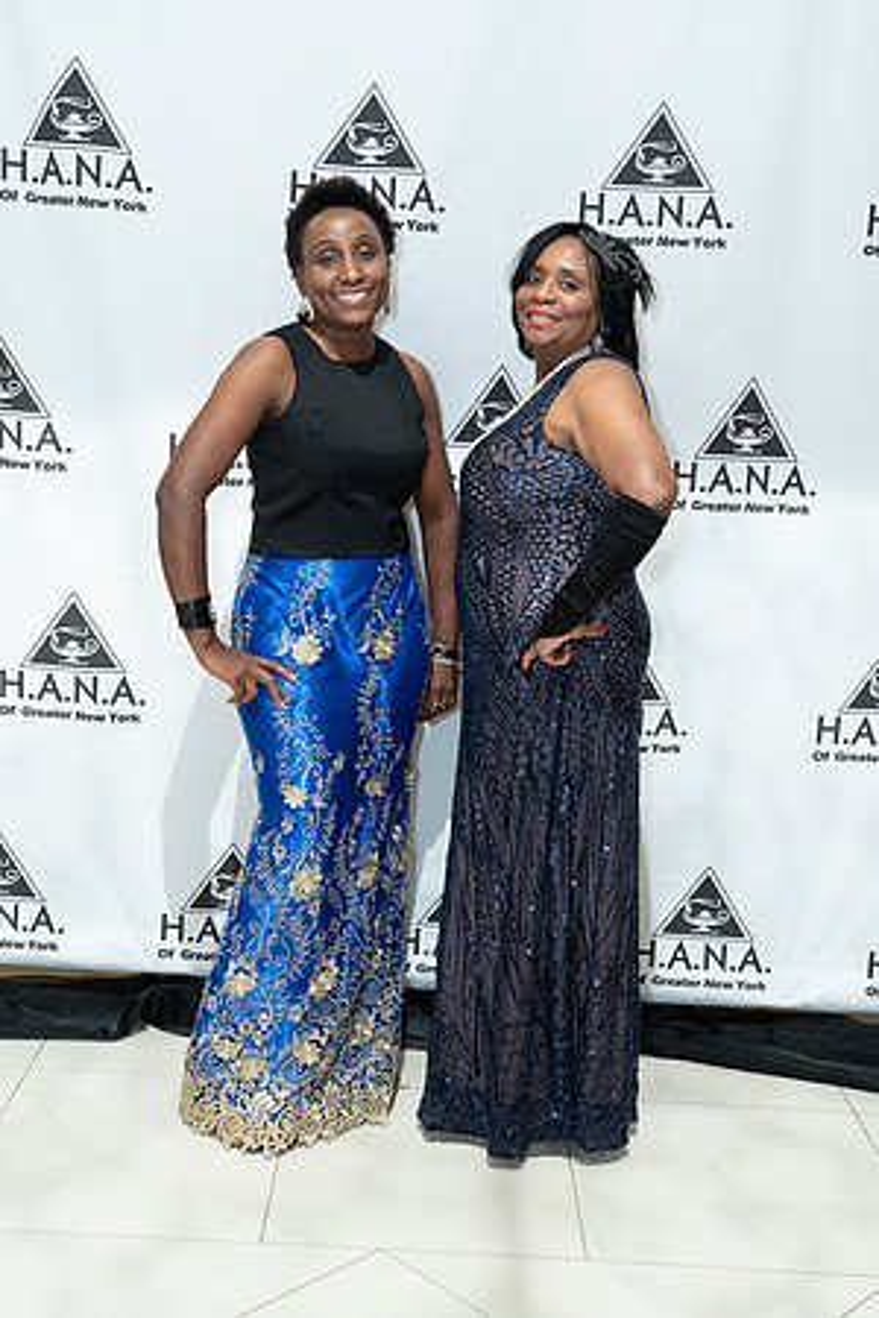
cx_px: 440
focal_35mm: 40
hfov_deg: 33.4
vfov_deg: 48.5
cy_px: 659
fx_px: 1465
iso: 1600
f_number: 5
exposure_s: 1/160
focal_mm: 40
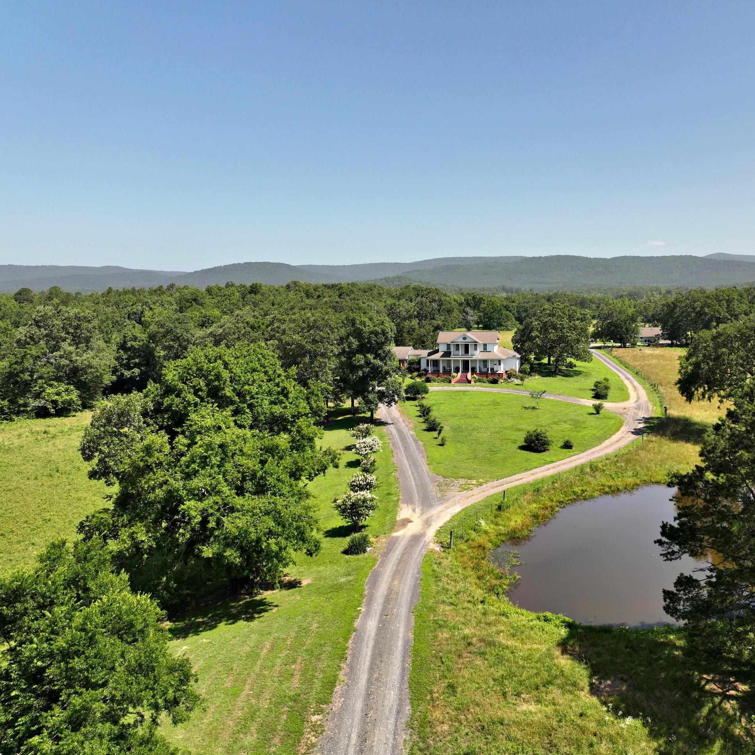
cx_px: 453
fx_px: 716
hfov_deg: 55.2
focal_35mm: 29
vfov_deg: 55.6
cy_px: 383
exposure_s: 1/80
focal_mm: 12.29
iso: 100
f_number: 2.8
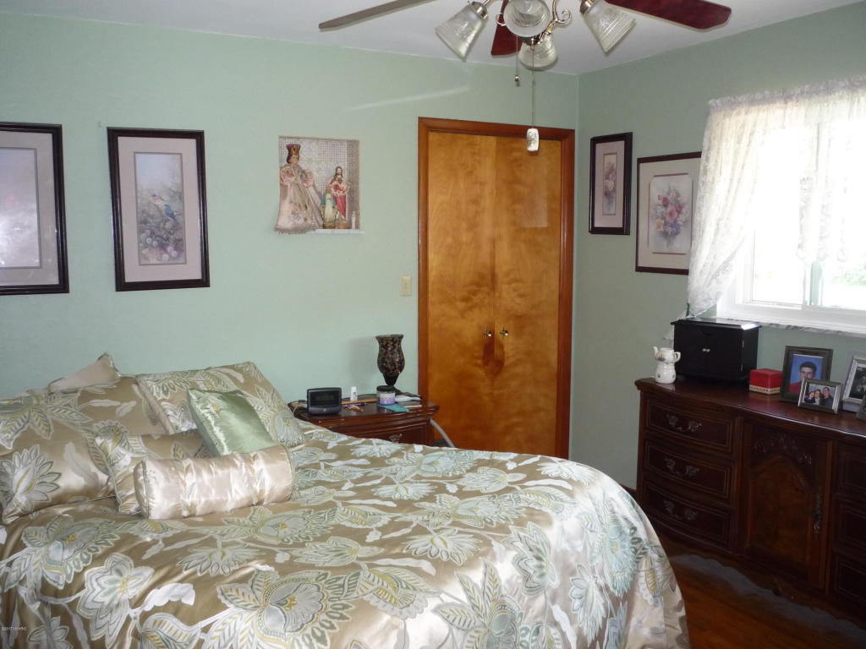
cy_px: 324
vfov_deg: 44.2
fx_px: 801
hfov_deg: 56.8
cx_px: 433
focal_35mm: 32
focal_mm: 5.2
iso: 250
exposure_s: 1/30
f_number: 3.3
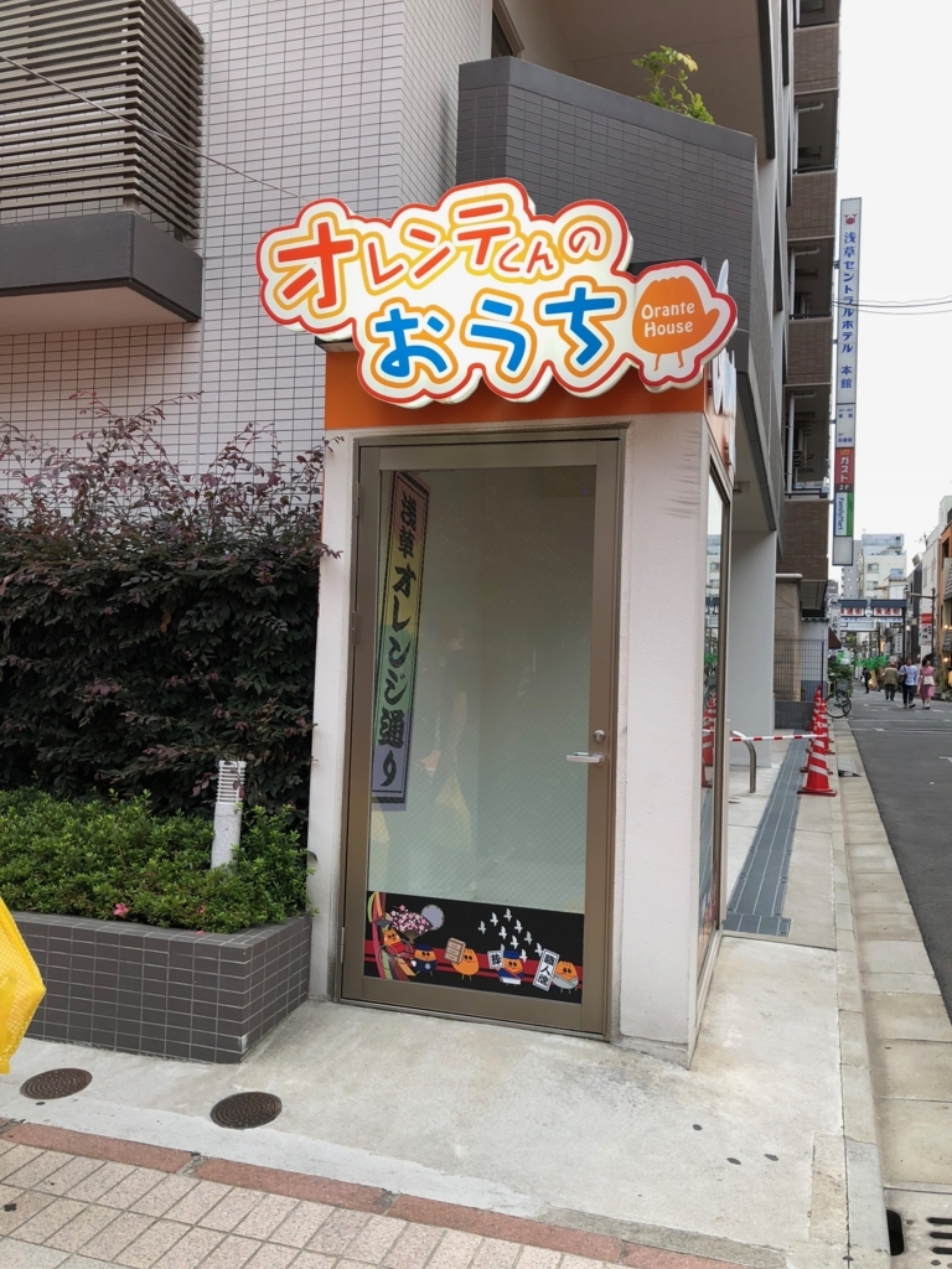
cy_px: 634
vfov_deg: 63.4
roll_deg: -2.6
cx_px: 476
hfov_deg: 49.7
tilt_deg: +3.5
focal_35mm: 28
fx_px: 1027
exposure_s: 1/222
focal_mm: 4
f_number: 1.8
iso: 20
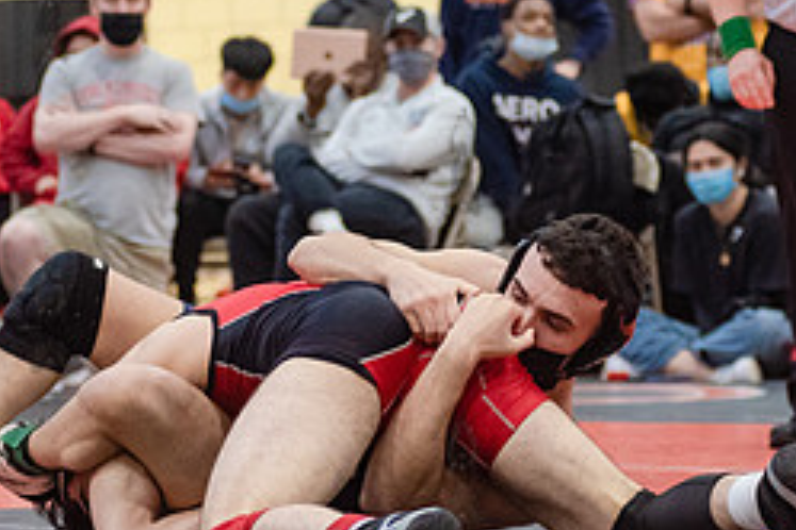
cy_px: 161
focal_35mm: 186
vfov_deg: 7.4
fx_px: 4112
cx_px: 460
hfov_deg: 11.1
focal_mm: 80
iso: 4000
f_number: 3.5
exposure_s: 1/400
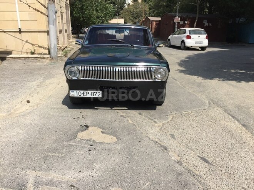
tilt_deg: -16.1
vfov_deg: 48.2
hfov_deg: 61.7
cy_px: 95
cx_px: 127
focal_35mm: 29
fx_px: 213
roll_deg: -1.3
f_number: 2.2
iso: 32
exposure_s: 1/2198
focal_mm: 4.15
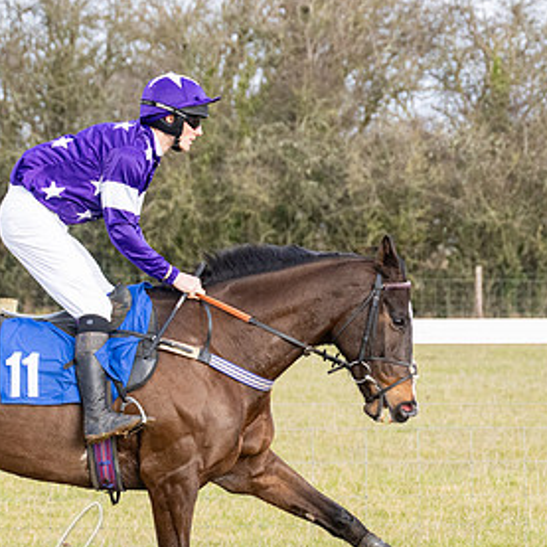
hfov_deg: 5.2
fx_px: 5971
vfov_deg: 5.2
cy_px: 510
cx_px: 155
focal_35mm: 334
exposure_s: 1/1600
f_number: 5
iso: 800
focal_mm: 110
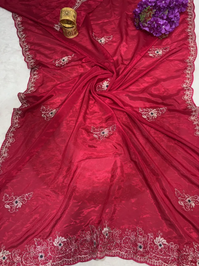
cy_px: 133
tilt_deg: -69.6
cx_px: 100
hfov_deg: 53.1
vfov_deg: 67.3
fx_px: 199
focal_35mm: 26
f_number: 1.6
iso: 64
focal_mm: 5.96
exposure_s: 1/100
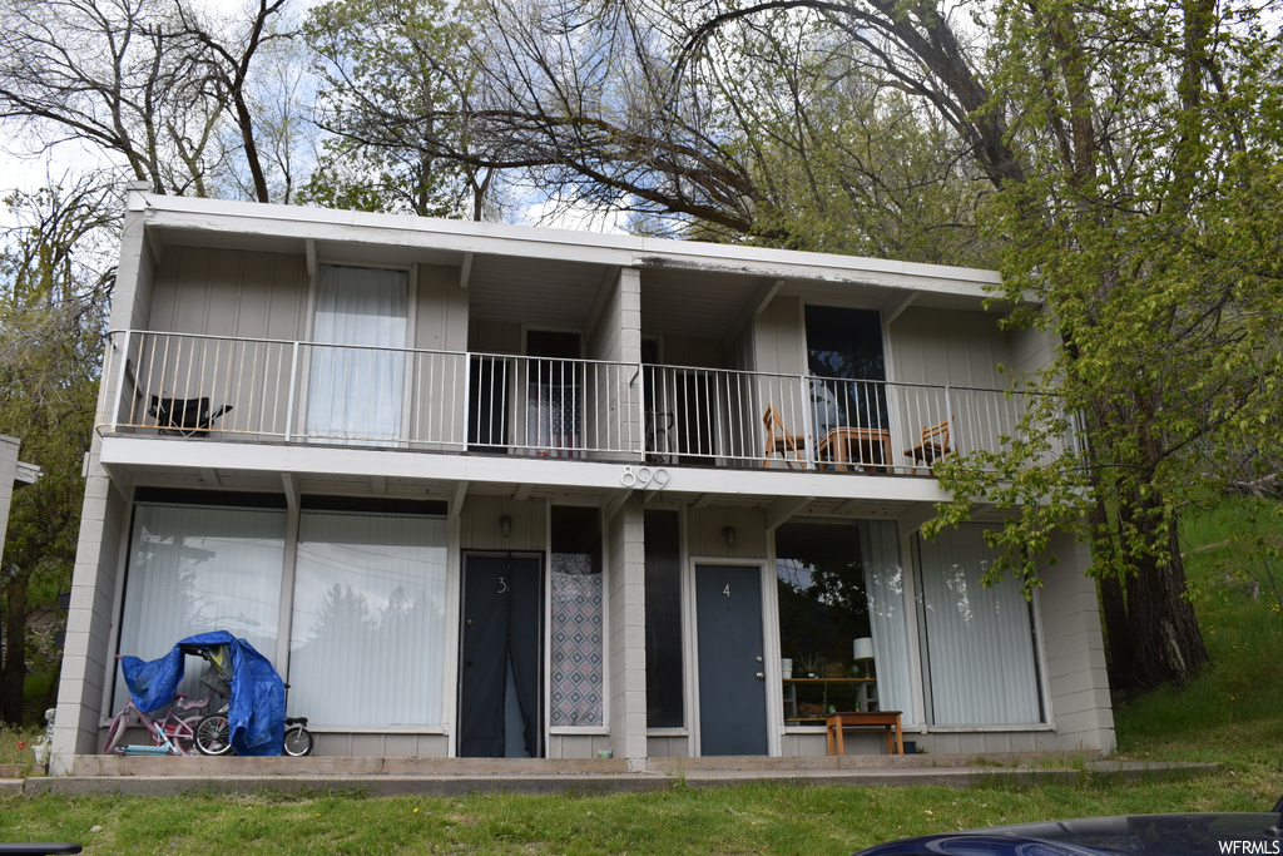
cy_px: 428
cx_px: 642
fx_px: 1176
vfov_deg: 40.0
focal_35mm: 33
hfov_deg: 57.2
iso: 160
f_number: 8
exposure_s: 1/250
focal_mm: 22
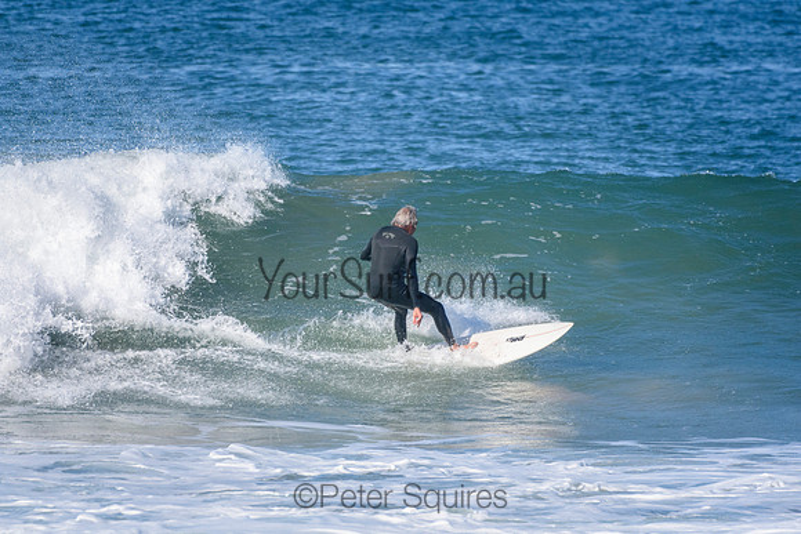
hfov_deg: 2.7
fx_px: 16693
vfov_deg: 1.8
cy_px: 267
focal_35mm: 750
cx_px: 400
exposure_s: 1/4000
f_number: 5.6
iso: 720
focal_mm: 500
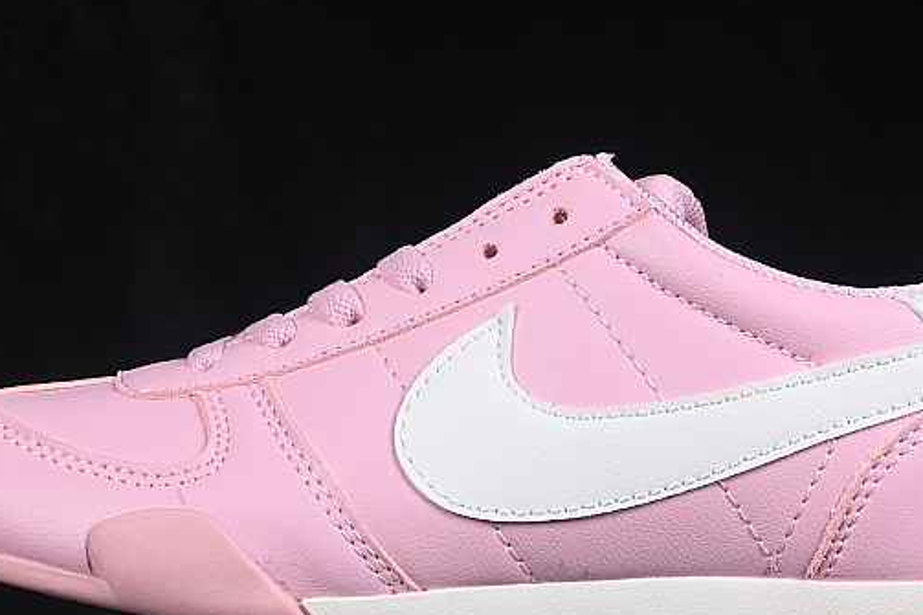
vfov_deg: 8.5
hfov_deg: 12.8
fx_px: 4126
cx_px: 495
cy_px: 240
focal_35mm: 161
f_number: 8
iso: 160
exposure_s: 1/80
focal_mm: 50
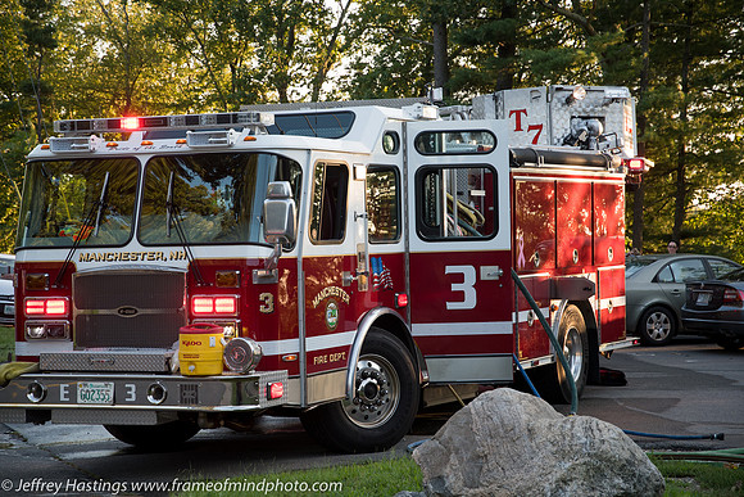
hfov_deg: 23.4
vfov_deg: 15.7
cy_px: 248
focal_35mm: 87
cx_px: 372
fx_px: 1798
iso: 320
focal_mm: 58
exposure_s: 1/250
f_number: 3.8
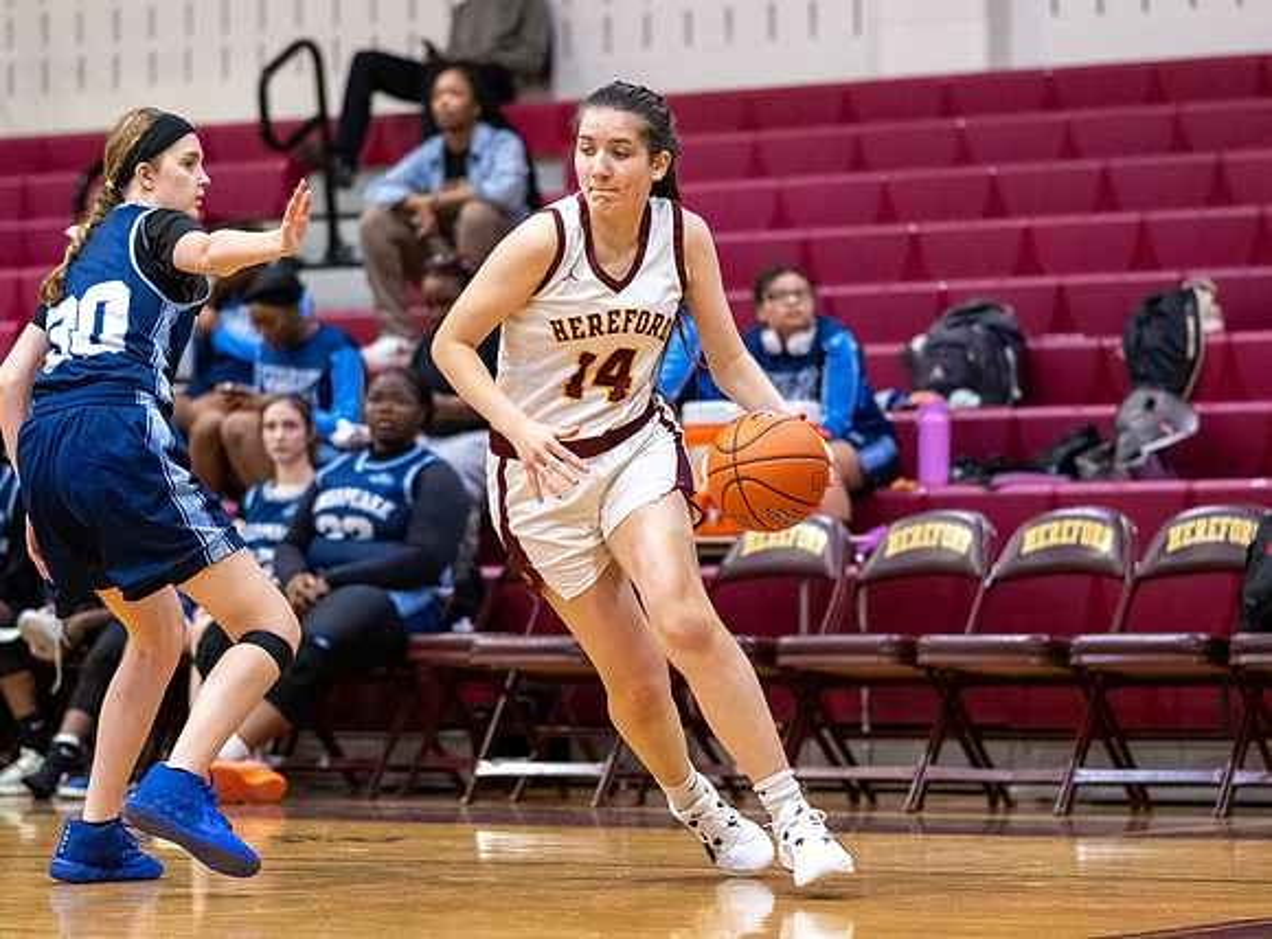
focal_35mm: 152
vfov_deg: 9.6
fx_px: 5565
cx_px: 654
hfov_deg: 13.0
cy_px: 517
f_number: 1.8
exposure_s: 1/1250
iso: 4000
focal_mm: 85
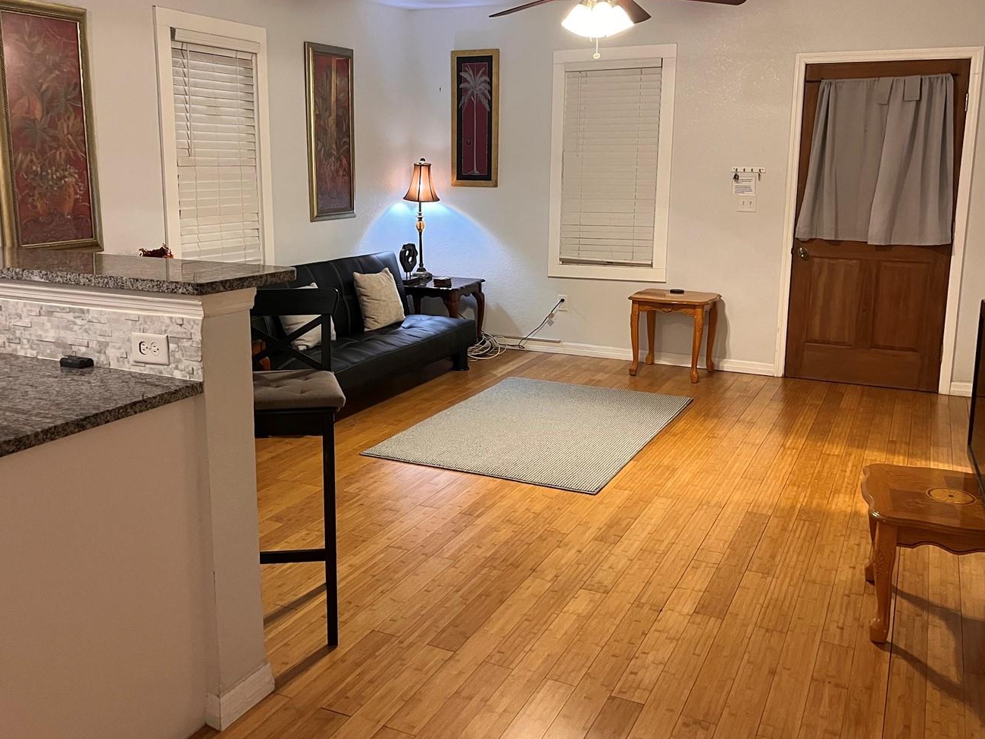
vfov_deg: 44.0
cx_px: 469
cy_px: 307
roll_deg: -0.6
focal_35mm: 32
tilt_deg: -10.2
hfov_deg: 56.8
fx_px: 911
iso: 400
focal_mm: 5.1
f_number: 1.6
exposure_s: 1/60
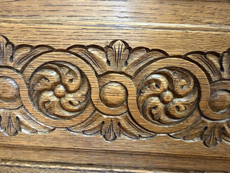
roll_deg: -2.6
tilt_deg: -16.5
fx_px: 159
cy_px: 86
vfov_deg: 56.8
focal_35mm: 24
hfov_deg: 71.6
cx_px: 115
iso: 1000
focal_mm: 2.22
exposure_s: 1/50
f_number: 2.2
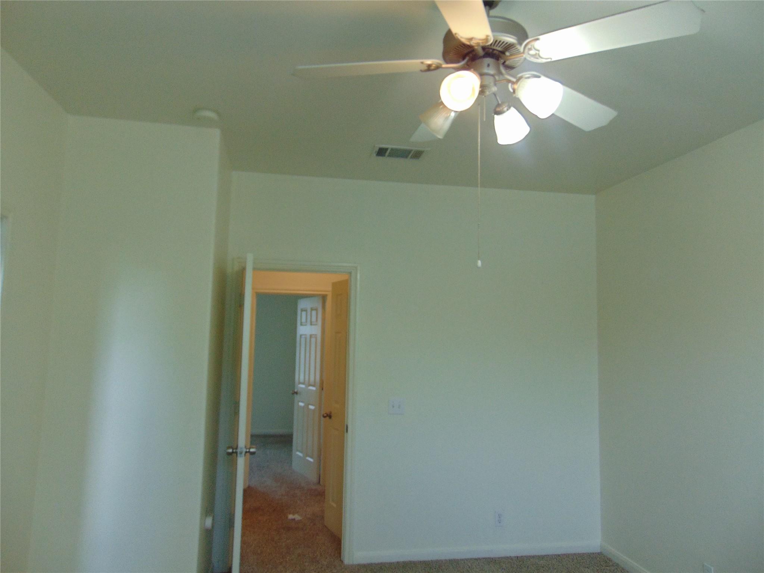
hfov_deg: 69.4
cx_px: 382
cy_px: 286
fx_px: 552
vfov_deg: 54.9
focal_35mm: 25
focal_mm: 4.5
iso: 100
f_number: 3
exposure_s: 1/30
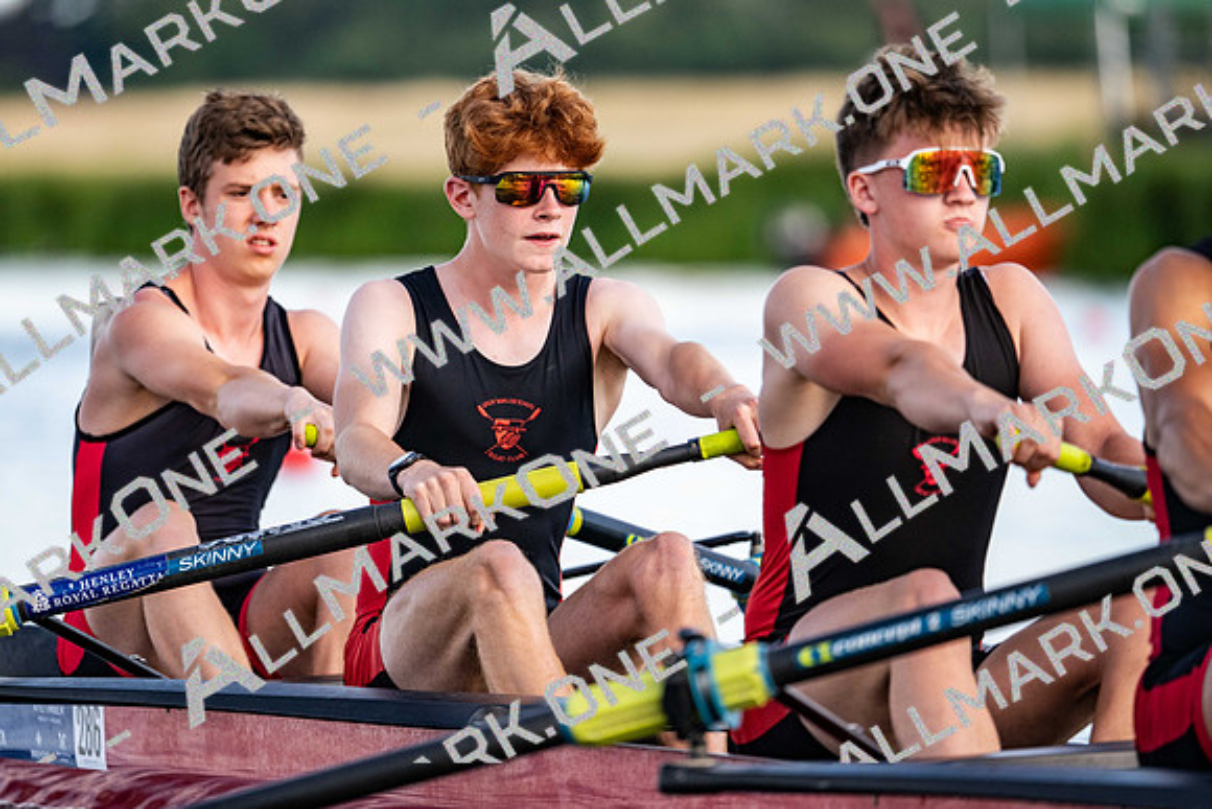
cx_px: 606
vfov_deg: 3.4
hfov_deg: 5.2
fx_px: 13469
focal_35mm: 400
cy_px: 404
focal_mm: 400
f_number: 4.5
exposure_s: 1/2500
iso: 1000
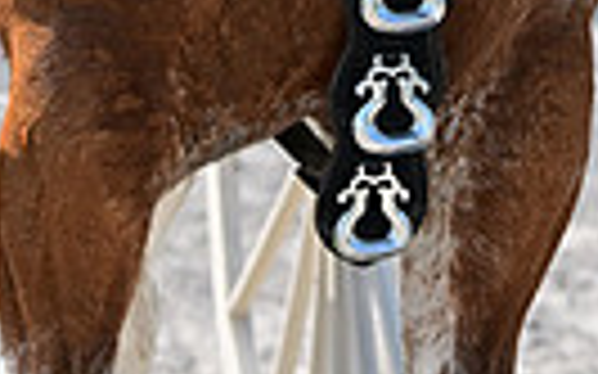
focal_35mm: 436
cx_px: 146
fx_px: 7103
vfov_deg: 2.9
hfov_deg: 4.8
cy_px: -897
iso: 1000
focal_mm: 98
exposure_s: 1/1661
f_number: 6.3
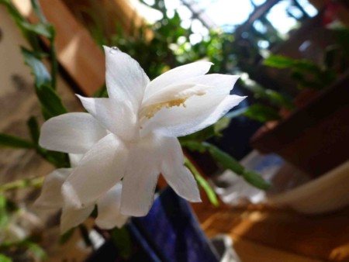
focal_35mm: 29
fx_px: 293
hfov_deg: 61.6
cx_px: 174
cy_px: 131
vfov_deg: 48.3
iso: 320
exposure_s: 1/125
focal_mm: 5.2
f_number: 3.4
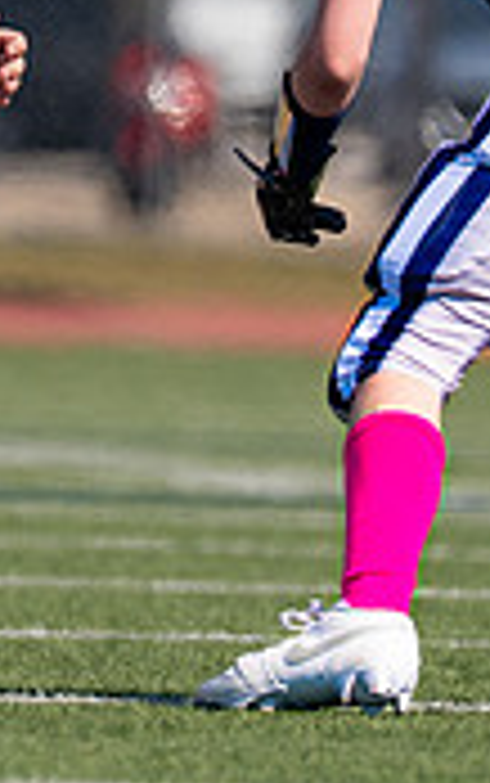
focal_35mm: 1353
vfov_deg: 1.6
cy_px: -224
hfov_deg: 1.0
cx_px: -97
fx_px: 28861
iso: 100
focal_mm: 200
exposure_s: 1/2500
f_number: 2.8
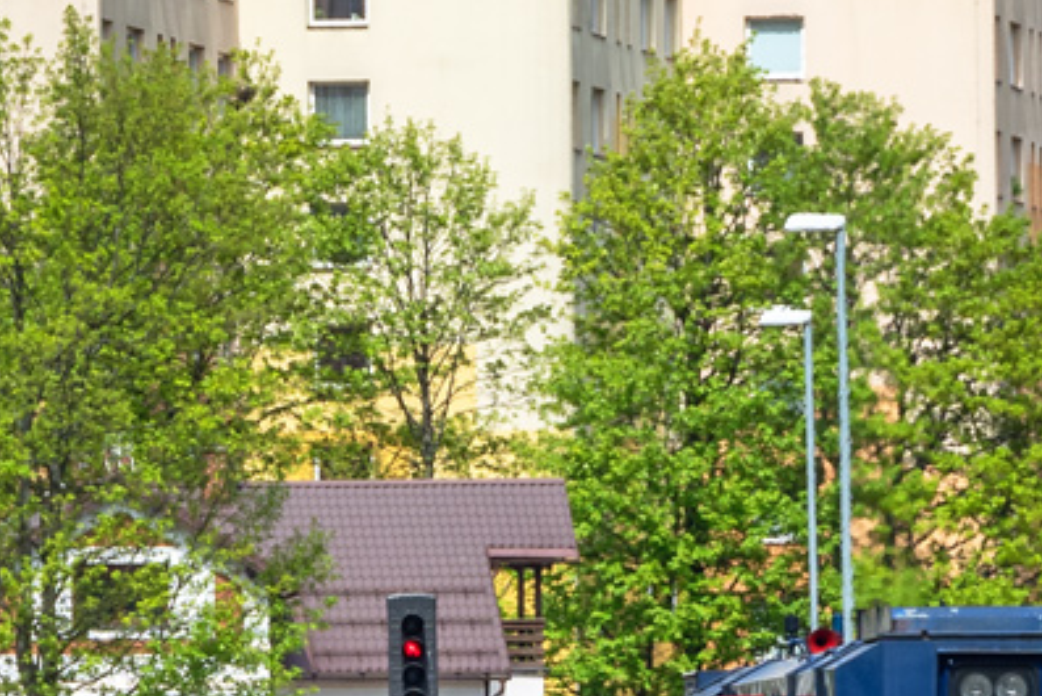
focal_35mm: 451
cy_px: 619
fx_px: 13058
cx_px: 979
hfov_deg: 4.6
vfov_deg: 3.0
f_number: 9
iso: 125
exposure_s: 1/640
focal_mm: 75
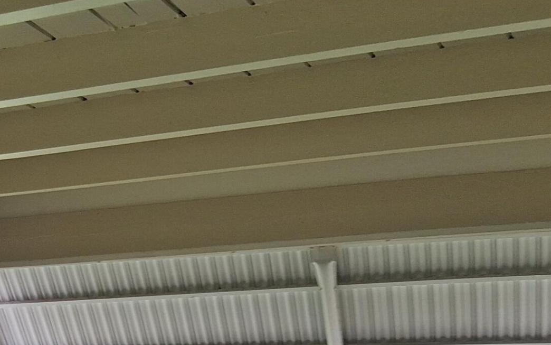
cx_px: -34
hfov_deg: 25.4
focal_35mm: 76
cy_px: 566
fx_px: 1142
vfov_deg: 15.4
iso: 25
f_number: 1.8
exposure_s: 1/100
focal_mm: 3.98
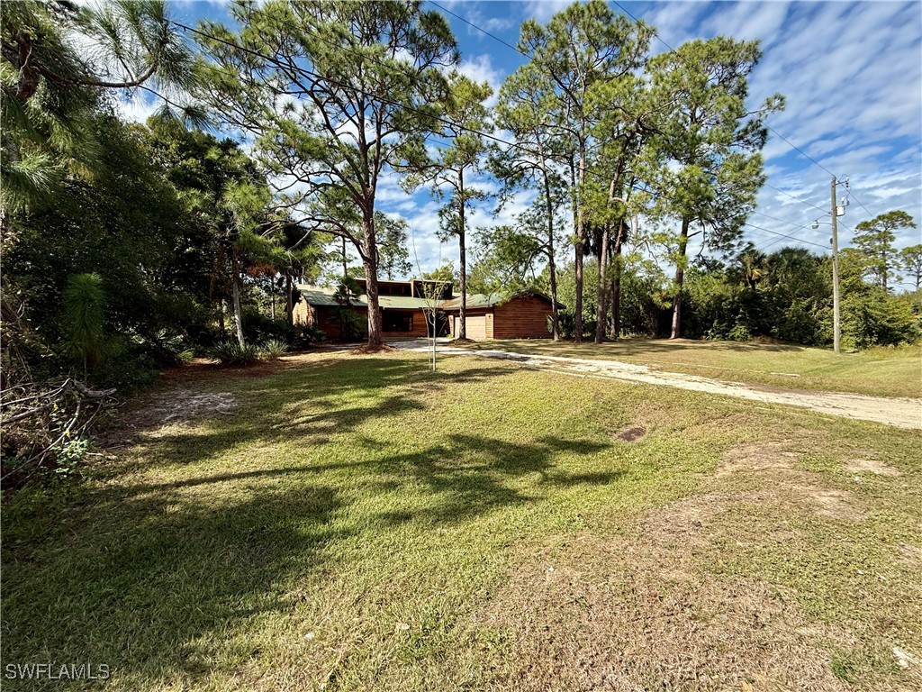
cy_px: 346
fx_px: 373
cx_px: 461
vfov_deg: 85.7
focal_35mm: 14
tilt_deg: -2.8
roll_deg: +0.3
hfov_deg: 102.1
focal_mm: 2.22
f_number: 2.2
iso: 50
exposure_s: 1/1368
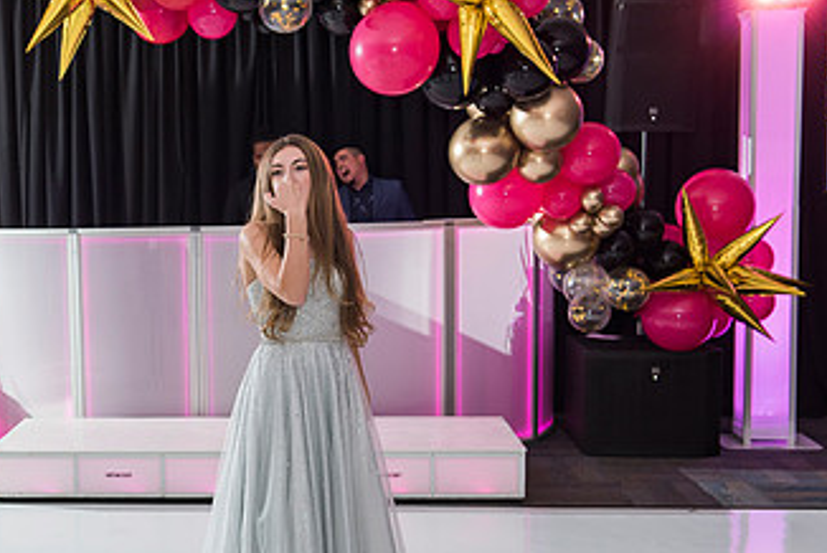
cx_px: 129
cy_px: 359
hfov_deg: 30.4
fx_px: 1471
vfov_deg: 21.2
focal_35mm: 64
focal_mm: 36
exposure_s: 1/100
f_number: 4.5
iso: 1000
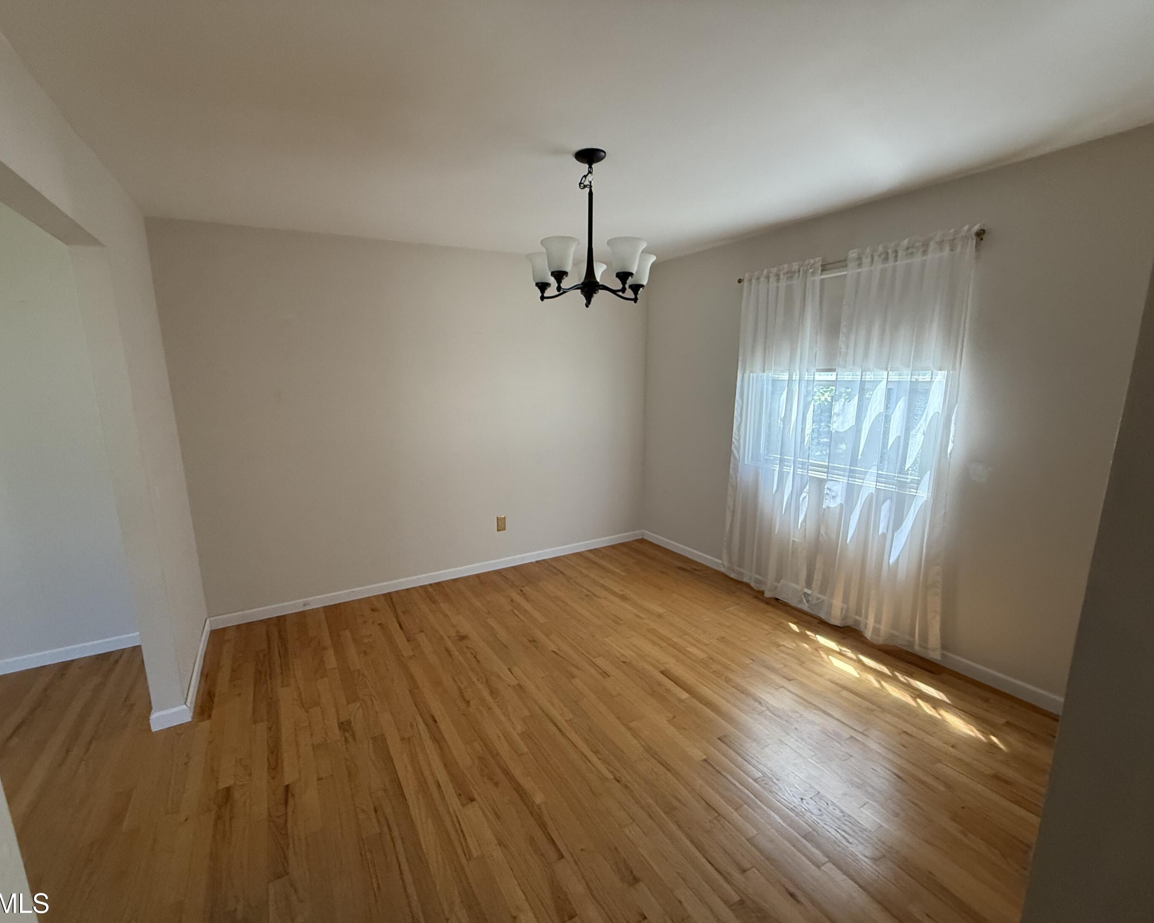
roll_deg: +0.7
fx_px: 512
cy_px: 472
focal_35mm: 15
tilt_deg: -10.4
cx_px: 542
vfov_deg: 84.0
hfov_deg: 96.7
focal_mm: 2.22
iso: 320
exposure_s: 1/99
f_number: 2.2
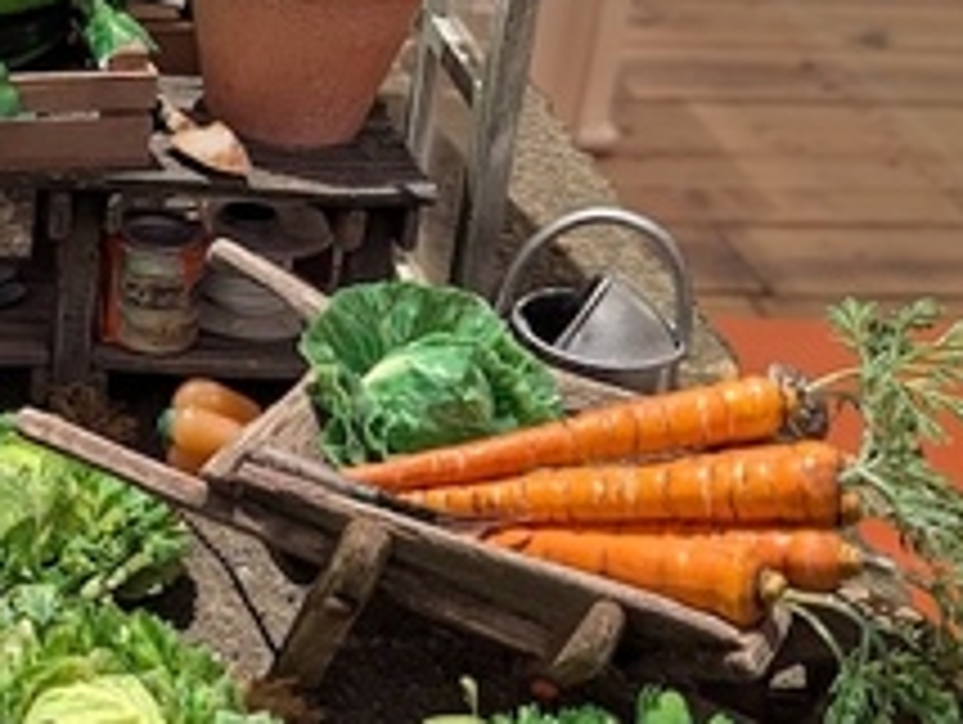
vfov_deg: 18.0
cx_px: -198
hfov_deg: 22.0
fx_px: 2284
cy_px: 315
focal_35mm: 82
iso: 103
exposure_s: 1/24
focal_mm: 6.9
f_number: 1.68
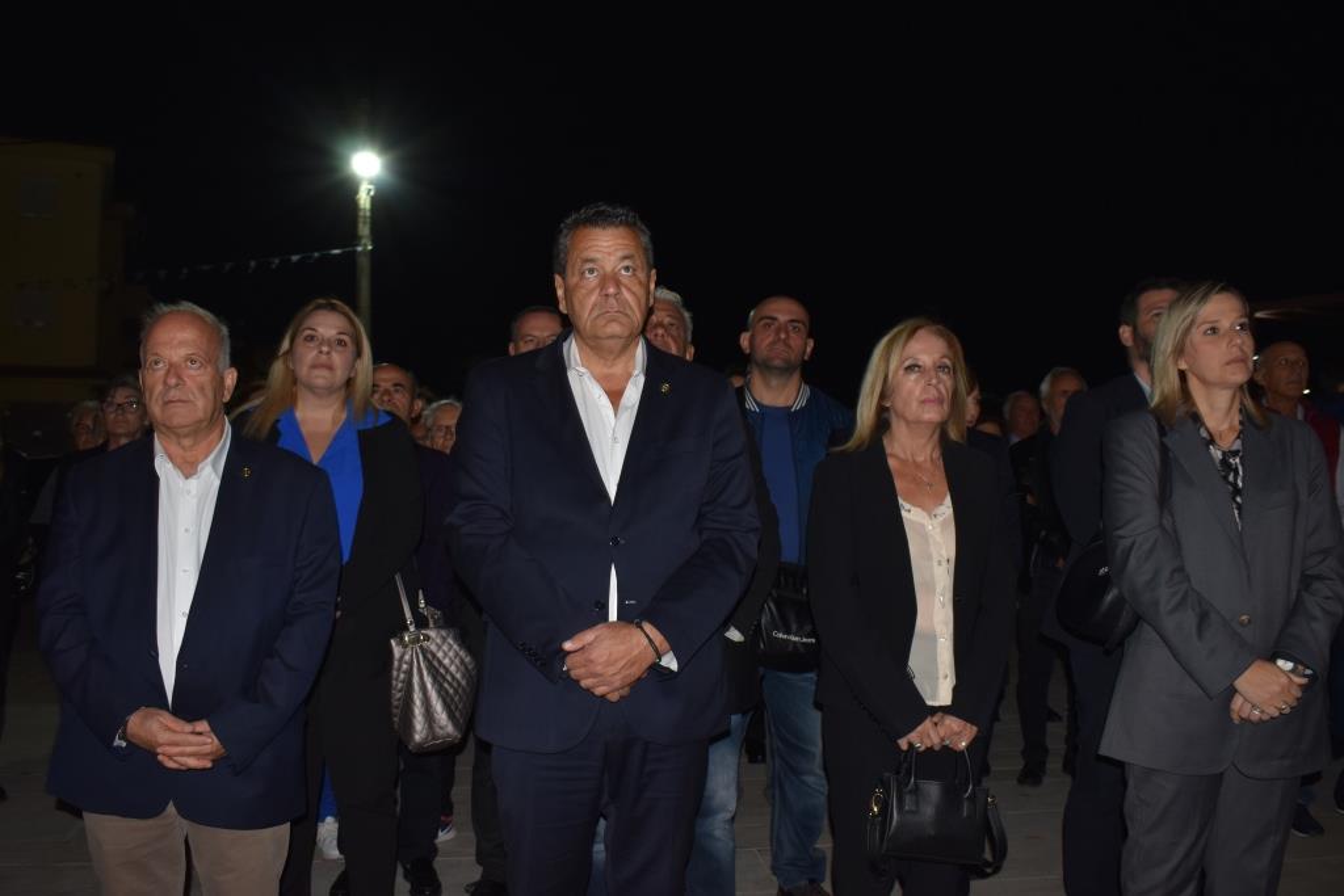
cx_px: 672
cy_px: 448
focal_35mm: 32
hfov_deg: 59.5
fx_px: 1176
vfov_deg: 41.7
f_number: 5.6
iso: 360
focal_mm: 21
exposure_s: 1/30
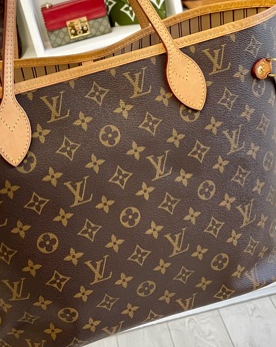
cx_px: 86
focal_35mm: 47
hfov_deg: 31.7
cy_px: 90
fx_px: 481
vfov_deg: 38.6
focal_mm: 4.2
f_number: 1.6
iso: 64
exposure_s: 1/50
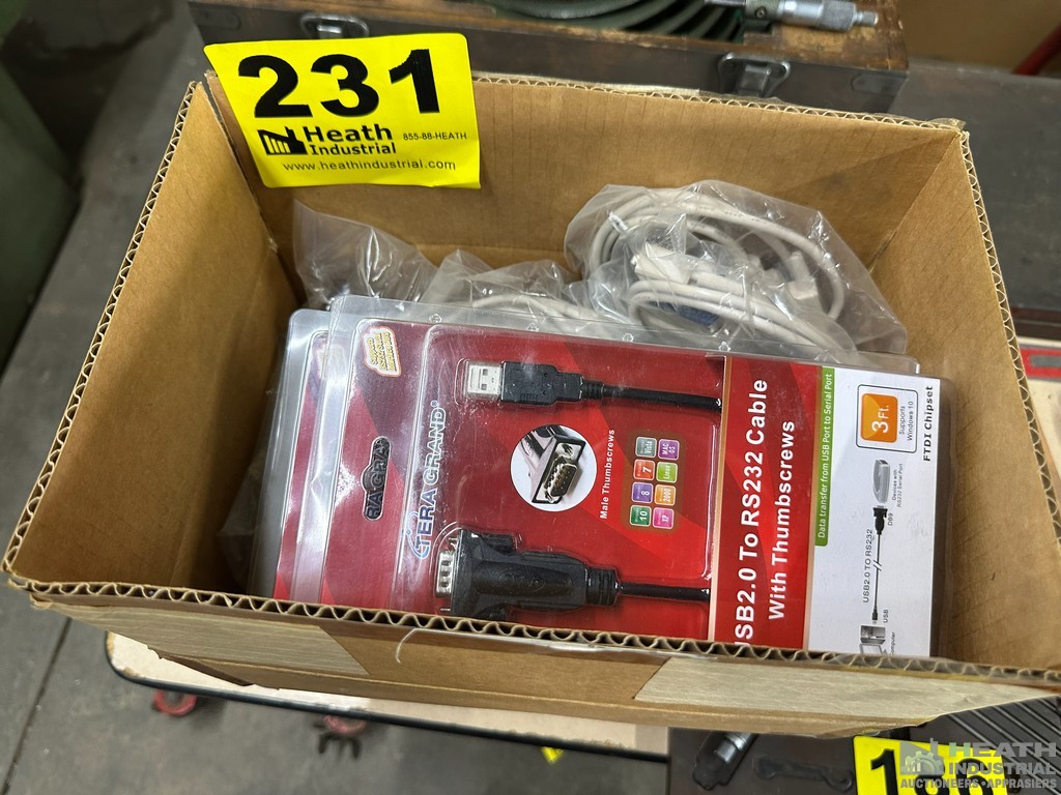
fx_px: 736
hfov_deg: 71.6
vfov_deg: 56.8
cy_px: 398
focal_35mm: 24
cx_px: 530
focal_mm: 6.86
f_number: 1.78
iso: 250
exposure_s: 1/60
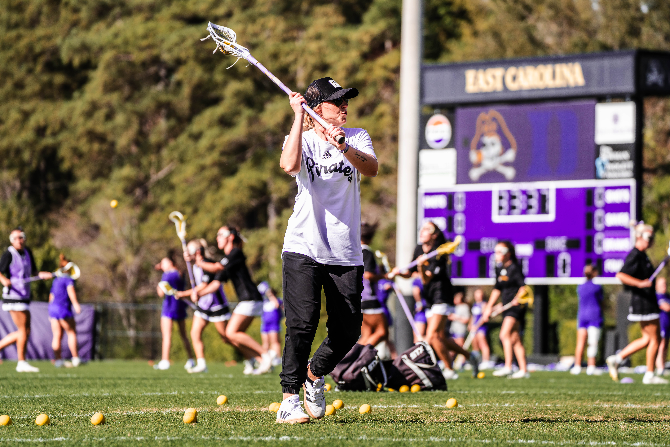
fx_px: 4373
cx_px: 335
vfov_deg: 5.8
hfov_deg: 8.8
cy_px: 224
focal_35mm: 235
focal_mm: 235
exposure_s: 1/800
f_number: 5.6
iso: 100
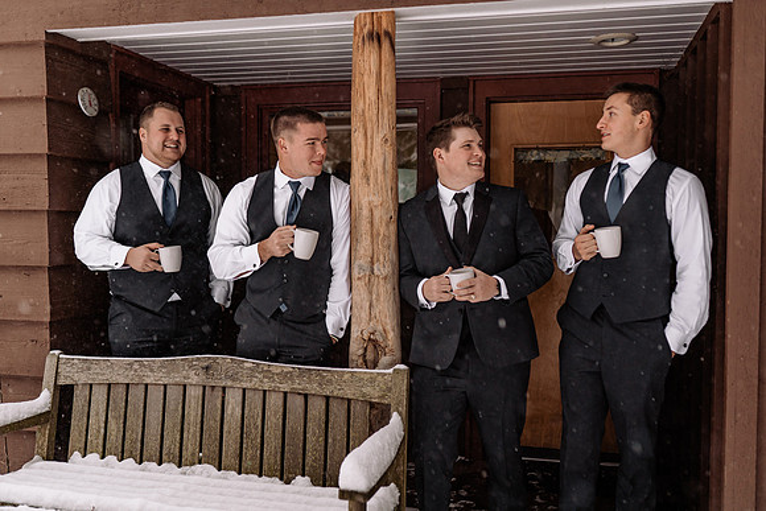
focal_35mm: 36
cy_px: 256
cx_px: 383
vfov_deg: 36.6
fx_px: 773
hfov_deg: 52.7
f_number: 2.2
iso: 250
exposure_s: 1/200
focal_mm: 35
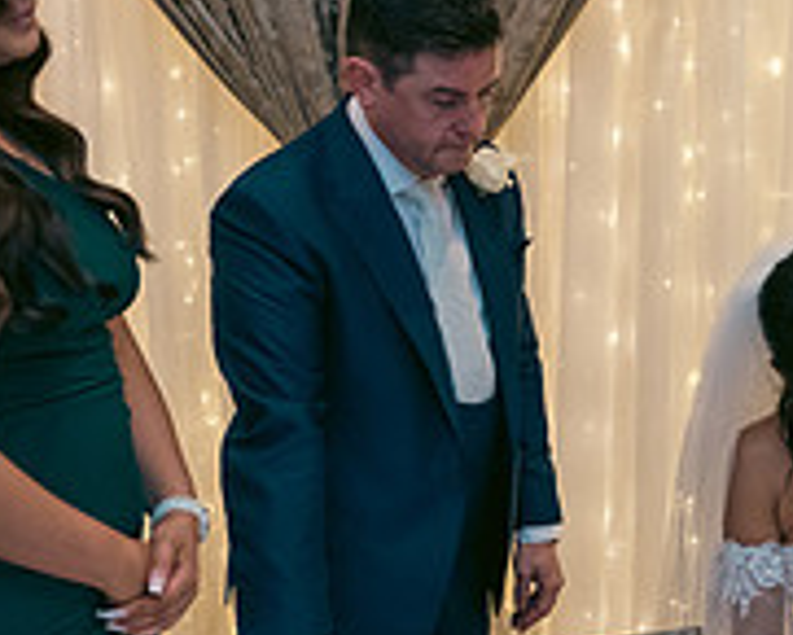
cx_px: 894
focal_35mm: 78
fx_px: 1832
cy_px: 374
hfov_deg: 22.9
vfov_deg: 19.7
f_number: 3.5
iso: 800
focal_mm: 26
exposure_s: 1/160
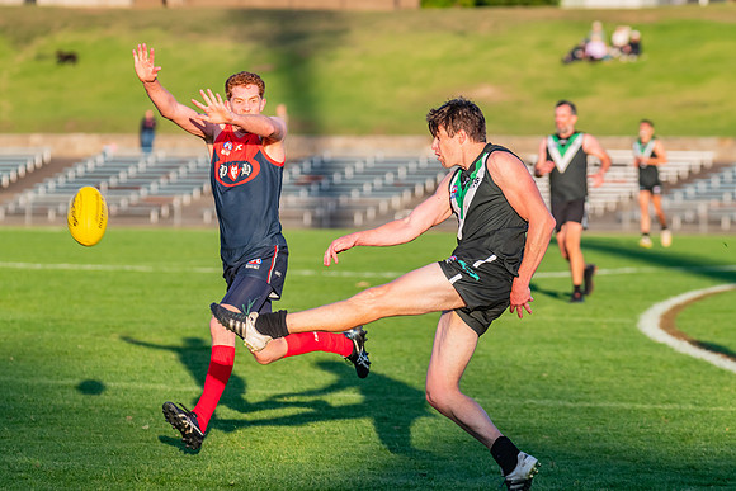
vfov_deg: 5.9
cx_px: 383
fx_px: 4749
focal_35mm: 232
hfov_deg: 8.9
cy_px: 240
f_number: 5.6
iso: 800
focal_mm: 220
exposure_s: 1/1600
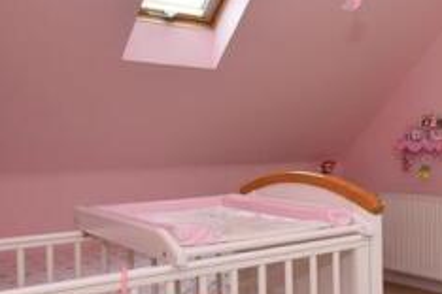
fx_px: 516
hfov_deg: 37.1
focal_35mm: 42
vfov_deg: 31.9
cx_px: 512
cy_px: 152
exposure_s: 1/30
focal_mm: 10
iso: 200
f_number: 11
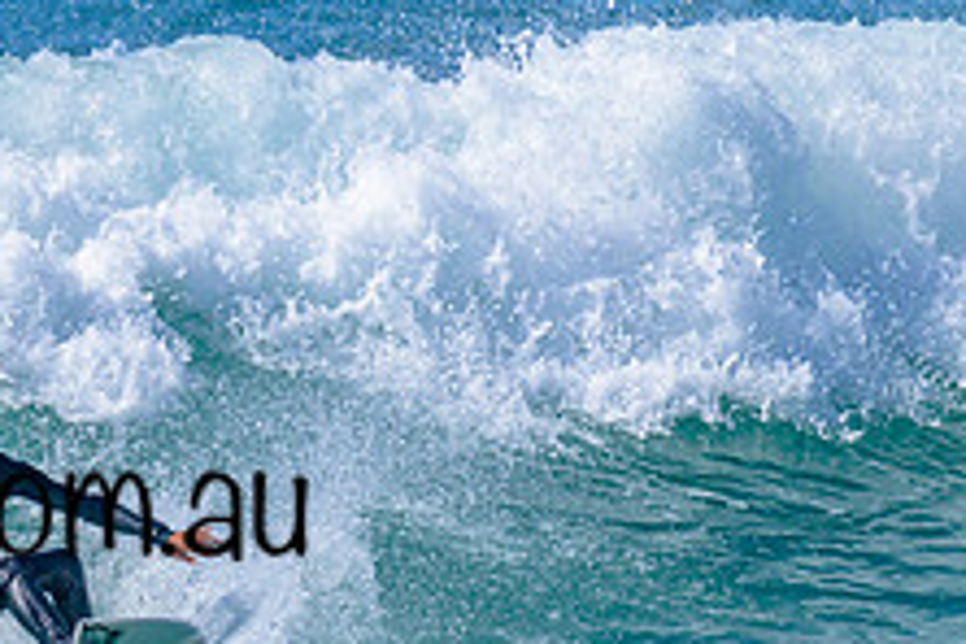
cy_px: 455
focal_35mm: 1671
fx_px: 44835
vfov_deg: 0.8
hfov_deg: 1.2
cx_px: -152
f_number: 11
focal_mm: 640
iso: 640
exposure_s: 1/2000
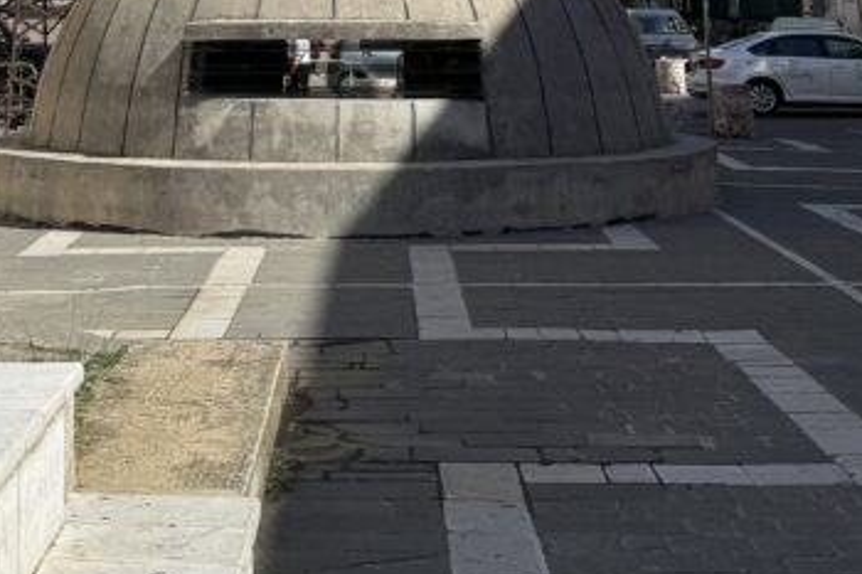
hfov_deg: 27.6
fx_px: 1747
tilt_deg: +7.6
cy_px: -219
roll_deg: +0.5
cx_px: 300
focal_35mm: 73
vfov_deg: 17.3
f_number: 1.78
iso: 80
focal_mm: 6.76
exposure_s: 1/7353
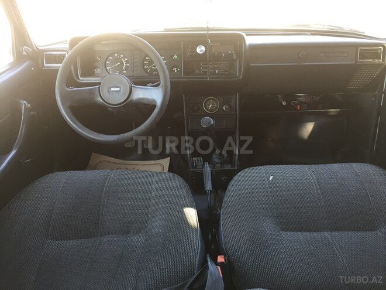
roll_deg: -1.9
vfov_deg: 48.2
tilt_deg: -28.3
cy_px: 145
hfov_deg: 61.7
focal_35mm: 29
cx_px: 193
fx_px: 323
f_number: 2.2
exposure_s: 1/33
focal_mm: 4.15
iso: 32
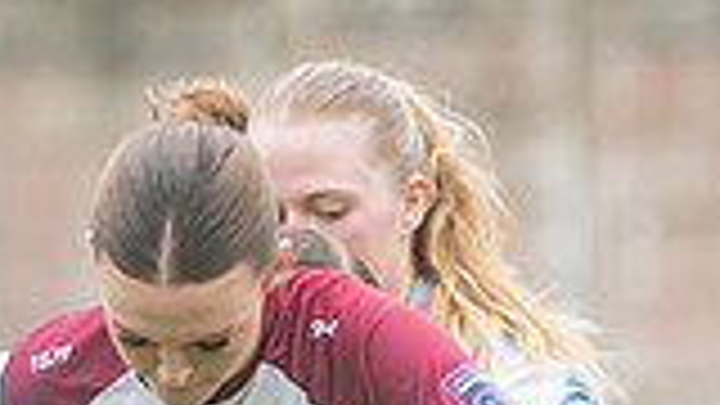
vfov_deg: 0.7
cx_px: -316
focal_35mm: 1630
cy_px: 780
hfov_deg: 1.3
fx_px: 31119
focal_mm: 210
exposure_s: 1/1600
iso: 800
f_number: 2.8
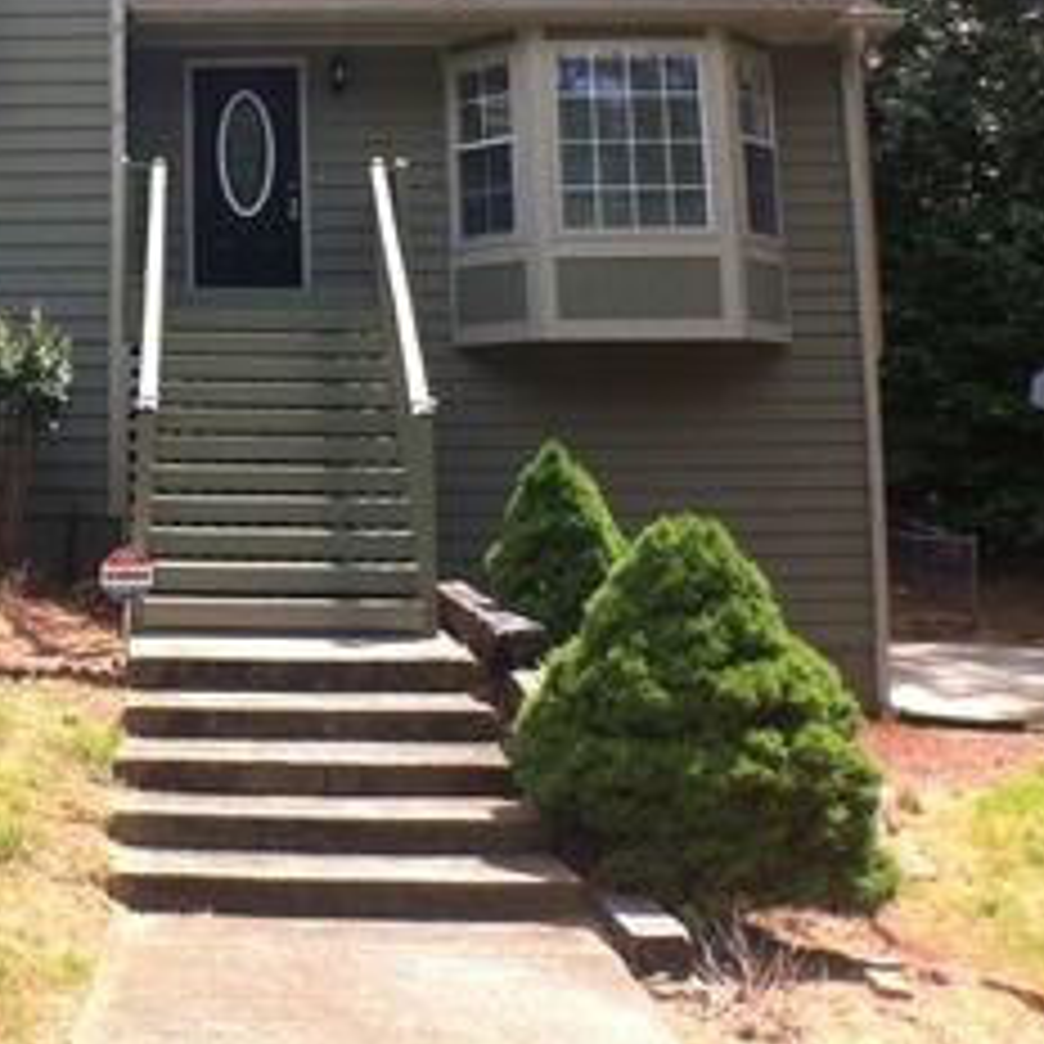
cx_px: 36
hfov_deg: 24.4
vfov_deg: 24.9
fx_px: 2320
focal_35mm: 68
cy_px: 194
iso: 80
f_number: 2.8
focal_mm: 3.85
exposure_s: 1/431
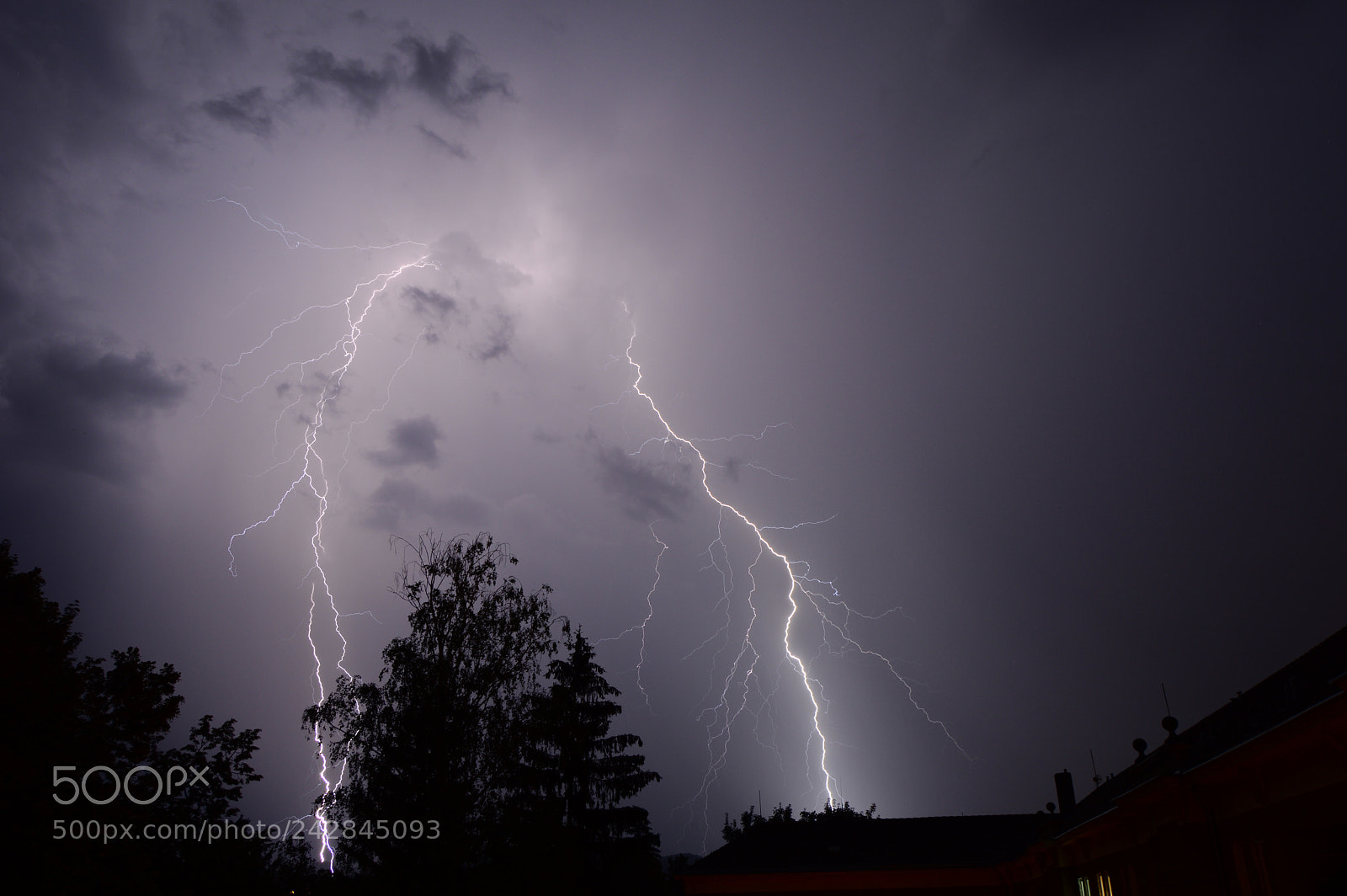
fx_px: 1009
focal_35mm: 27
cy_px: 448
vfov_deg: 47.9
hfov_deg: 67.4
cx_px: 674
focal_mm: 18
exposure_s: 30
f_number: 8
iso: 100
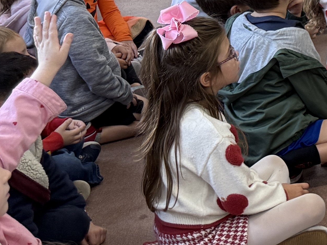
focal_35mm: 109
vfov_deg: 13.1
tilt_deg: -10.4
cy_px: -72
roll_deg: -0.1
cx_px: 677
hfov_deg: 14.6
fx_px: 1029
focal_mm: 6.76
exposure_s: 1/120
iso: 200
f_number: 1.78
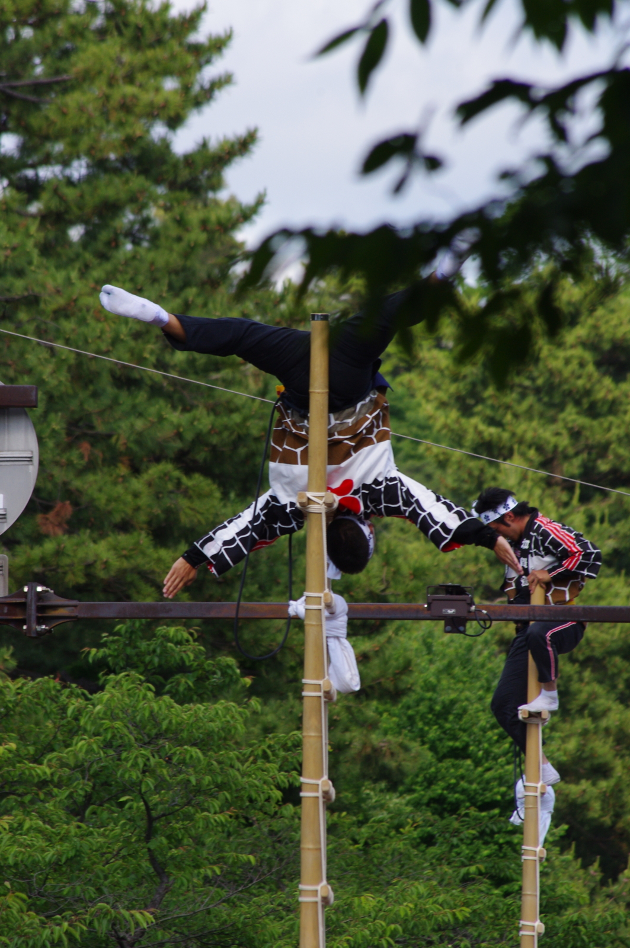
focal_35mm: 450
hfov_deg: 3.0
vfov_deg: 4.6
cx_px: 315
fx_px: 11840
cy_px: 474
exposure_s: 1/320
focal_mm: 300
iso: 400
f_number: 10
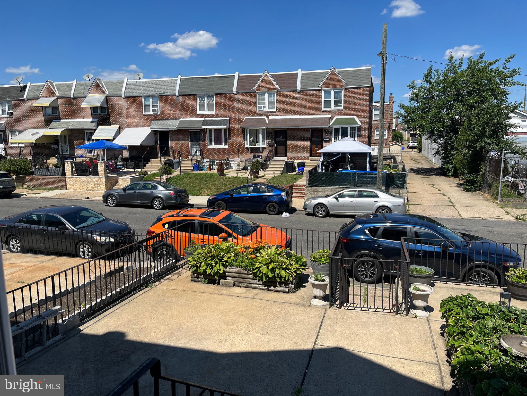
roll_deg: +0.0
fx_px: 396
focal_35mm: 26
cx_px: 264
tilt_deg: -8.1
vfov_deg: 53.1
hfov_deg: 67.3
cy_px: 198
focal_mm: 5.1
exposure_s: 1/3413
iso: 50
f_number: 1.6
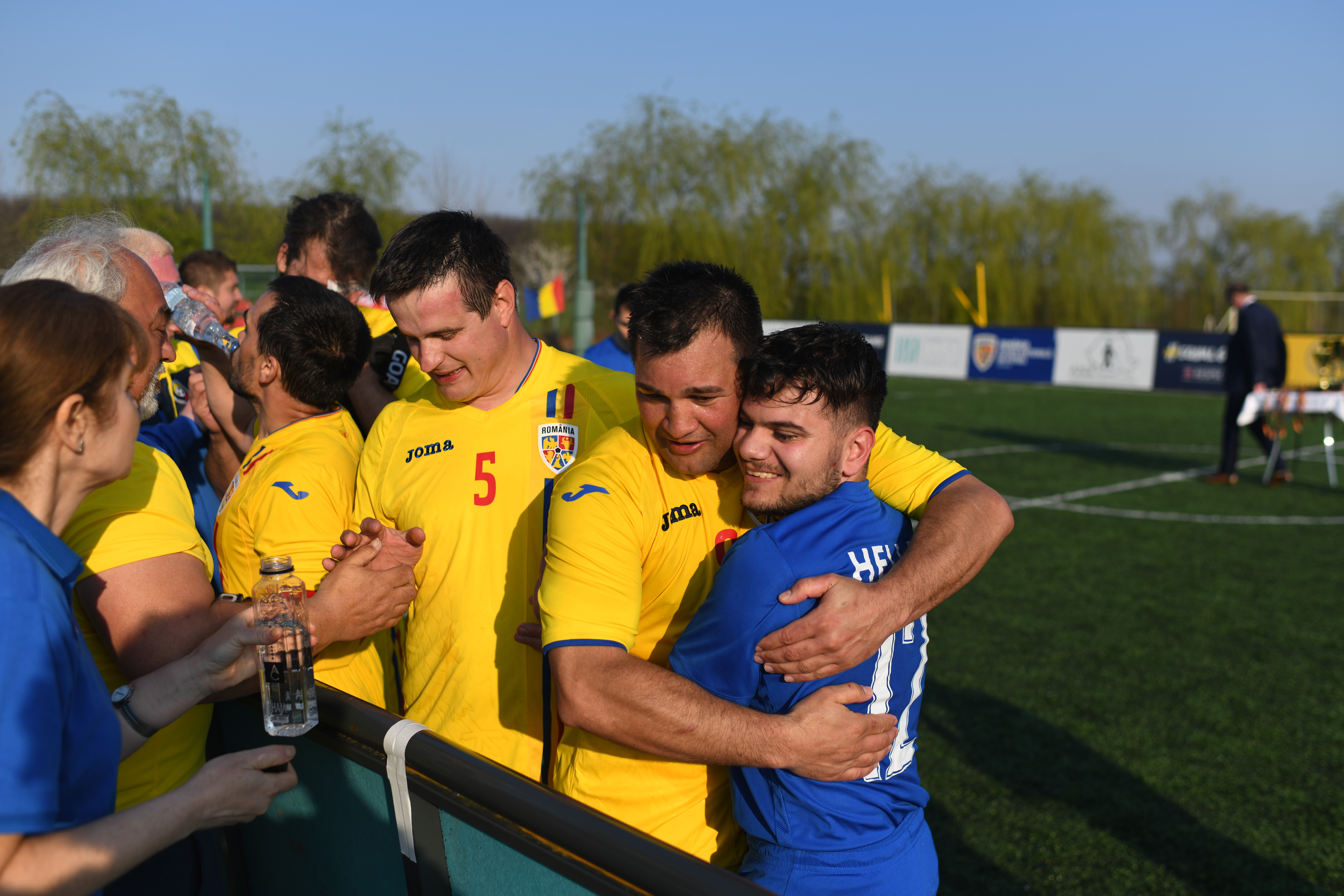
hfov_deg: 54.4
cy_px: 448
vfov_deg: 37.9
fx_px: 1307
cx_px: 672
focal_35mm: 35
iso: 64
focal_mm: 35
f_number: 3.5
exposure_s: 1/1600
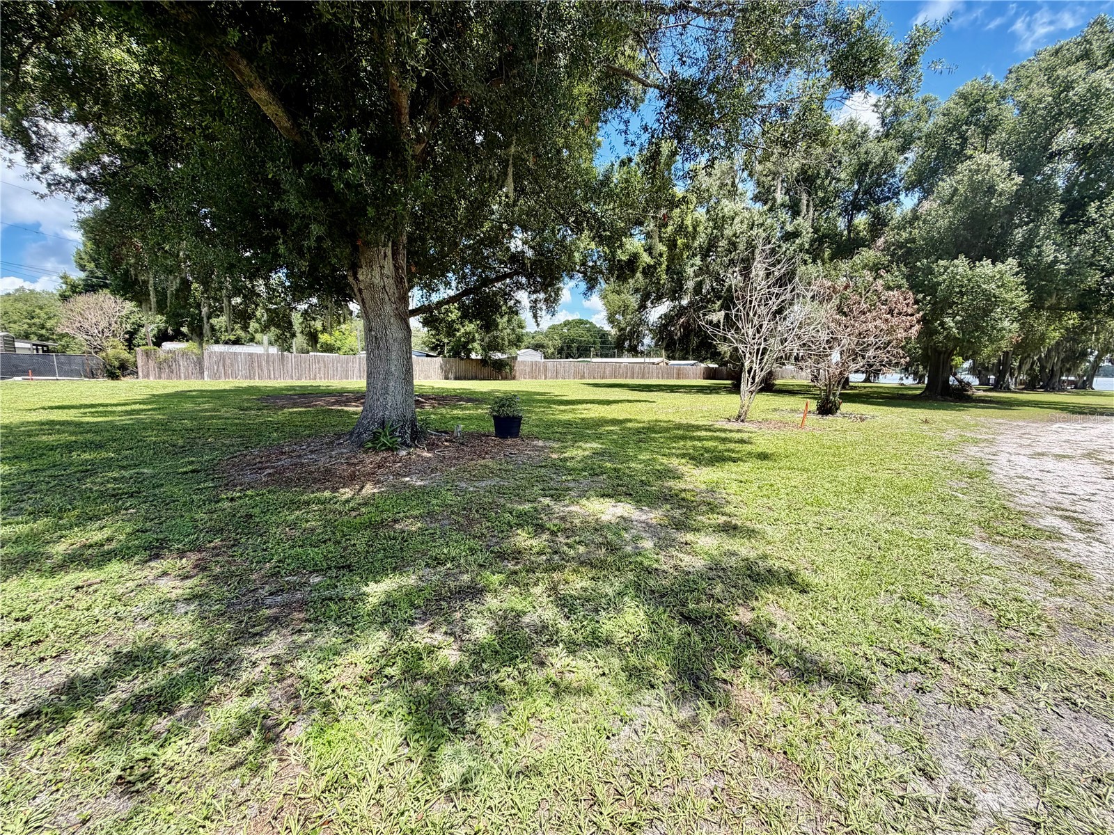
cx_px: 557
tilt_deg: -7.6
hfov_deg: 102.1
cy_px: 418
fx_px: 451
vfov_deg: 85.7
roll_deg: +0.3
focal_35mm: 14
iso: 40
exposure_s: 1/564
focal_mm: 2.22
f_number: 2.2
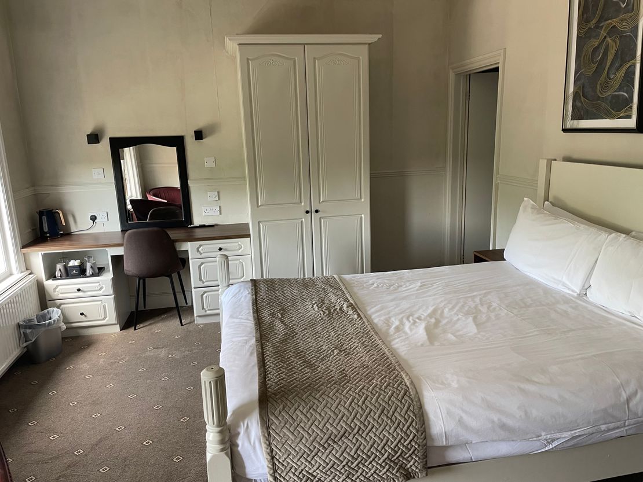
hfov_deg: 67.3
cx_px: 322
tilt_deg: -13.4
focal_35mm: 26
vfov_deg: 53.1
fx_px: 483
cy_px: 241
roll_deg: +2.0
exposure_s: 1/90
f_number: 1.6
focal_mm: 4.2
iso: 125
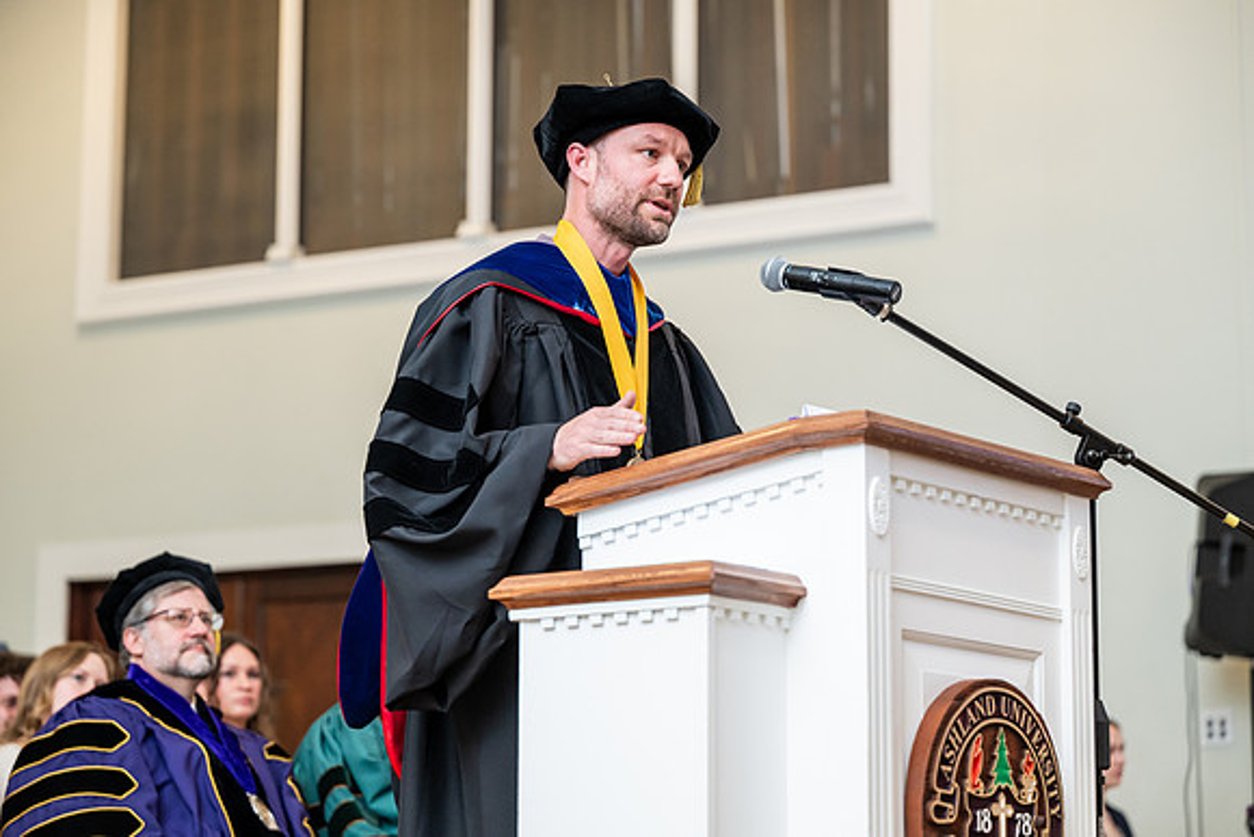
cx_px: 627
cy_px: 418
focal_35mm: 90
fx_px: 3136
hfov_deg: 22.6
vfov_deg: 15.2
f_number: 3.2
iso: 1600
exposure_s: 1/200
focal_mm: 90
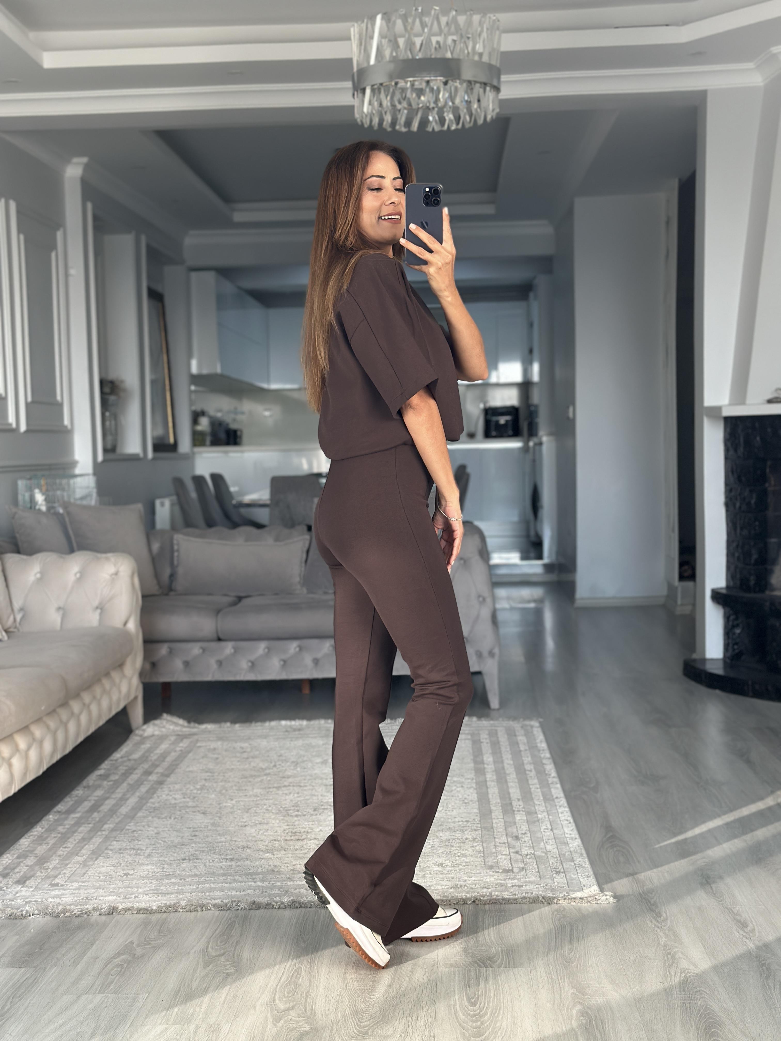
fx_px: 1444
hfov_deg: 30.3
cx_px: 390
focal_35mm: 48
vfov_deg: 39.7
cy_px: 520
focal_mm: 6.86
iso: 125
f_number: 1.78
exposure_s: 1/161
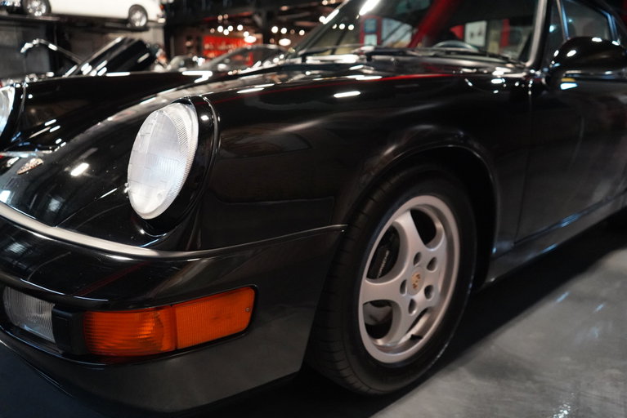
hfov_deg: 65.5
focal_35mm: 28
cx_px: 314
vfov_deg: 46.4
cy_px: 209
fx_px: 488
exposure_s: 1/80
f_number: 3.5
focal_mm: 28
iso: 12800
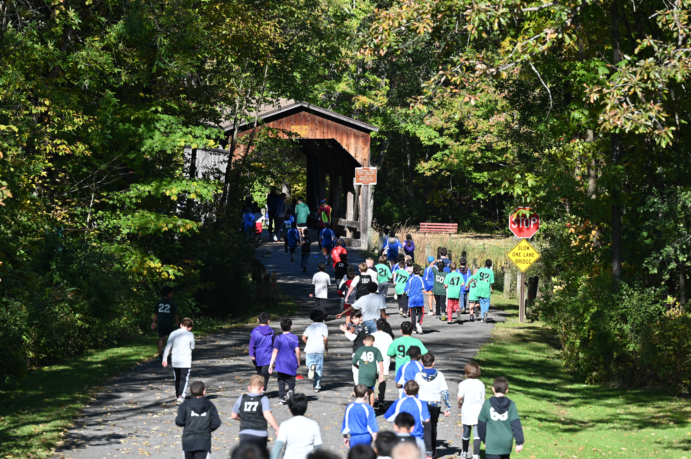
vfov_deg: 6.9
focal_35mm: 200
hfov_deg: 10.3
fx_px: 3836
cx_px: 346
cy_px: 230
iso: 160
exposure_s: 1/500
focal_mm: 200
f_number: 5.6
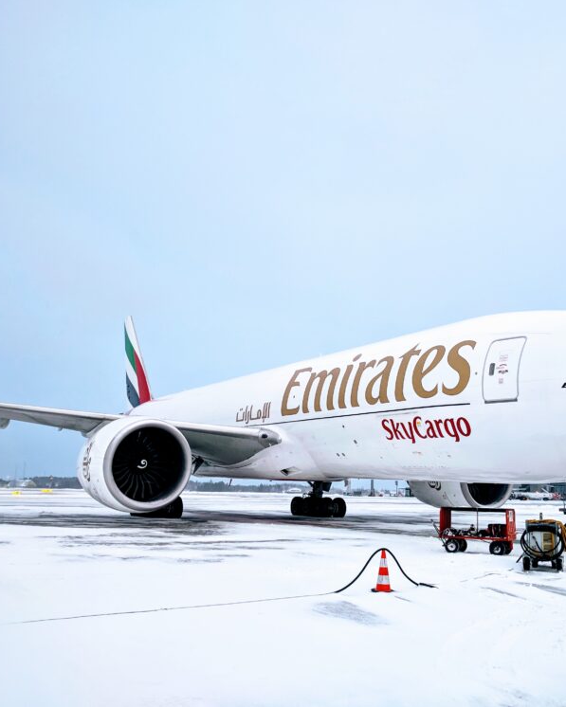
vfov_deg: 52.8
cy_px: 353
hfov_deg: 43.2
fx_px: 712
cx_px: 330
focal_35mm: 34
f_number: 2
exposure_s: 1/125
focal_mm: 4.67
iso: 158
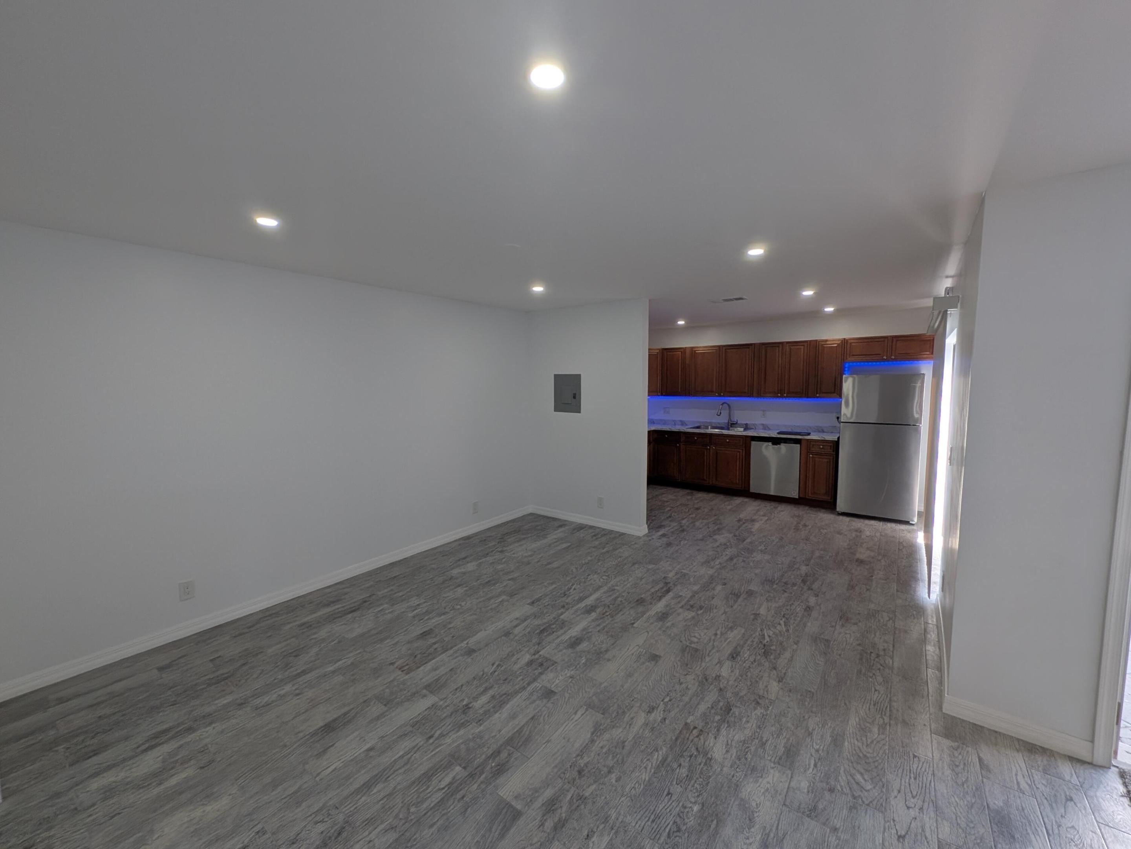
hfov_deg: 106.2
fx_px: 425
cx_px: 566
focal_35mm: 13
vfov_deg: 89.9
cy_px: 424
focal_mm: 1.54
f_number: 2.2
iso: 29
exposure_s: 1/76.3
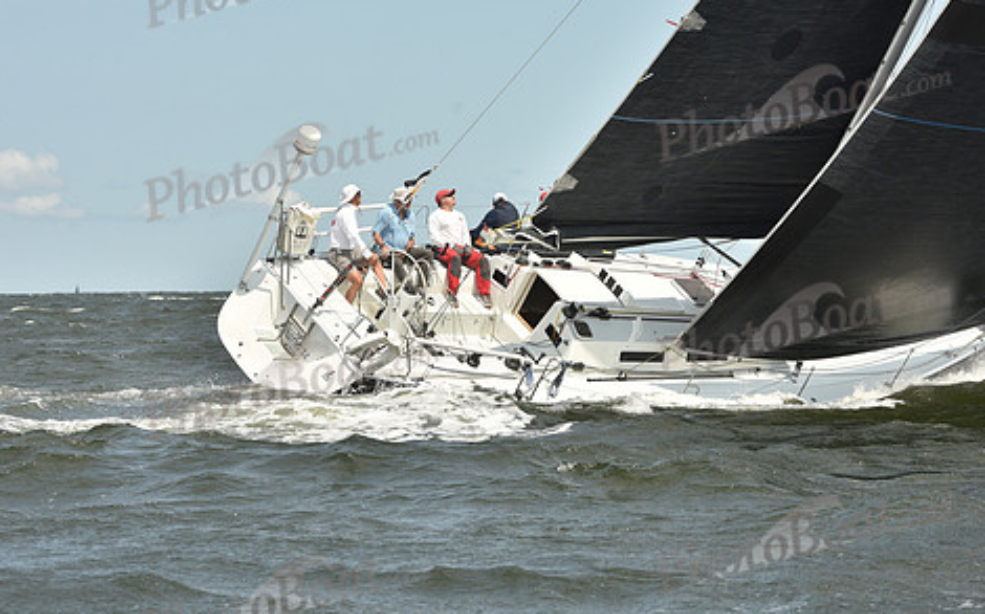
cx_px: 549
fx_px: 4560
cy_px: 246
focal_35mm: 170
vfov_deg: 7.7
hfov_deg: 12.3
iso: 250
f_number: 9
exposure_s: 1/800
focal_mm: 135
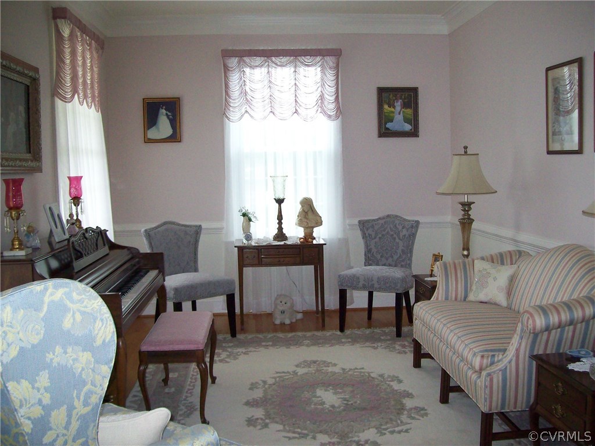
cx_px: 298
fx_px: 619
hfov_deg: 51.4
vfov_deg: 39.7
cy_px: 223
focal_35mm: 36
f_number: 2.7
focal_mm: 6
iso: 200
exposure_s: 1/64
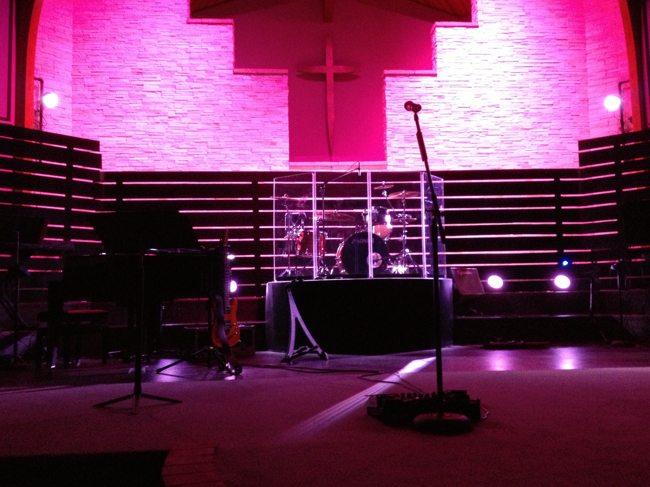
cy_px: 237
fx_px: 751
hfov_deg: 46.8
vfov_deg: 36.0
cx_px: 336
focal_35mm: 40
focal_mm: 4.28
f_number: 2.4
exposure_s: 1/15
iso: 400
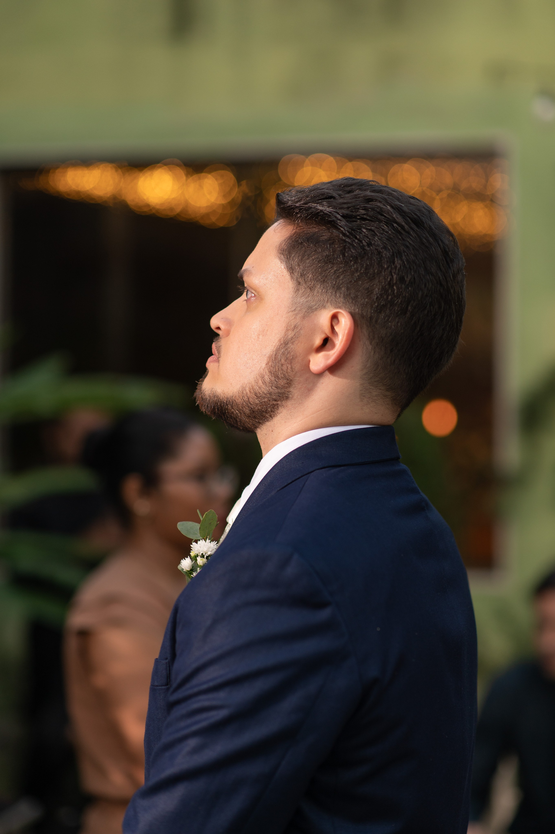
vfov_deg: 23.9
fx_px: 1968
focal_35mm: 85
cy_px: 417
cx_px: 278
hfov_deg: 16.0
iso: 500
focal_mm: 85
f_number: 2.2
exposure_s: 1/400
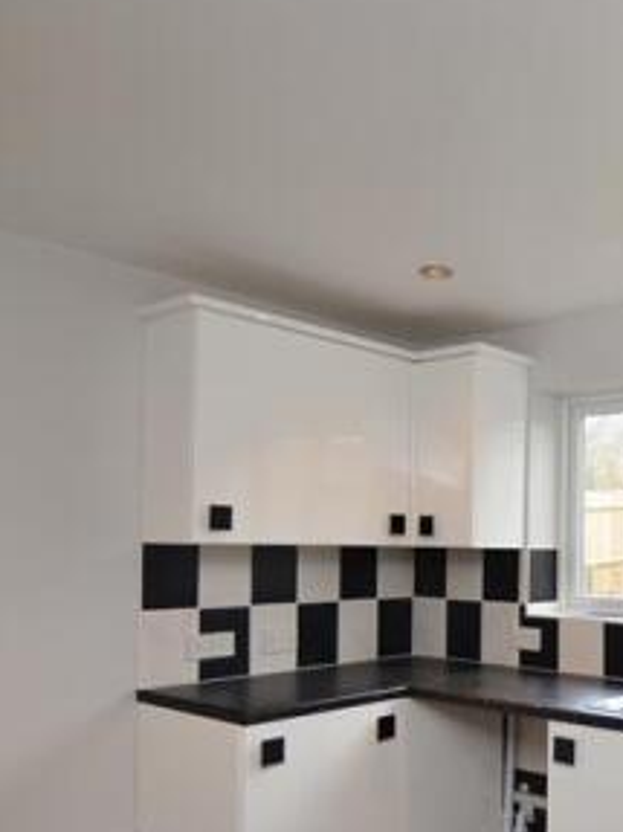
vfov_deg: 54.4
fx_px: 792
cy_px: 544
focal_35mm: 33
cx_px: 574
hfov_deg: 39.5
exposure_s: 1/20
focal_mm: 10
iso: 400
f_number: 5.6
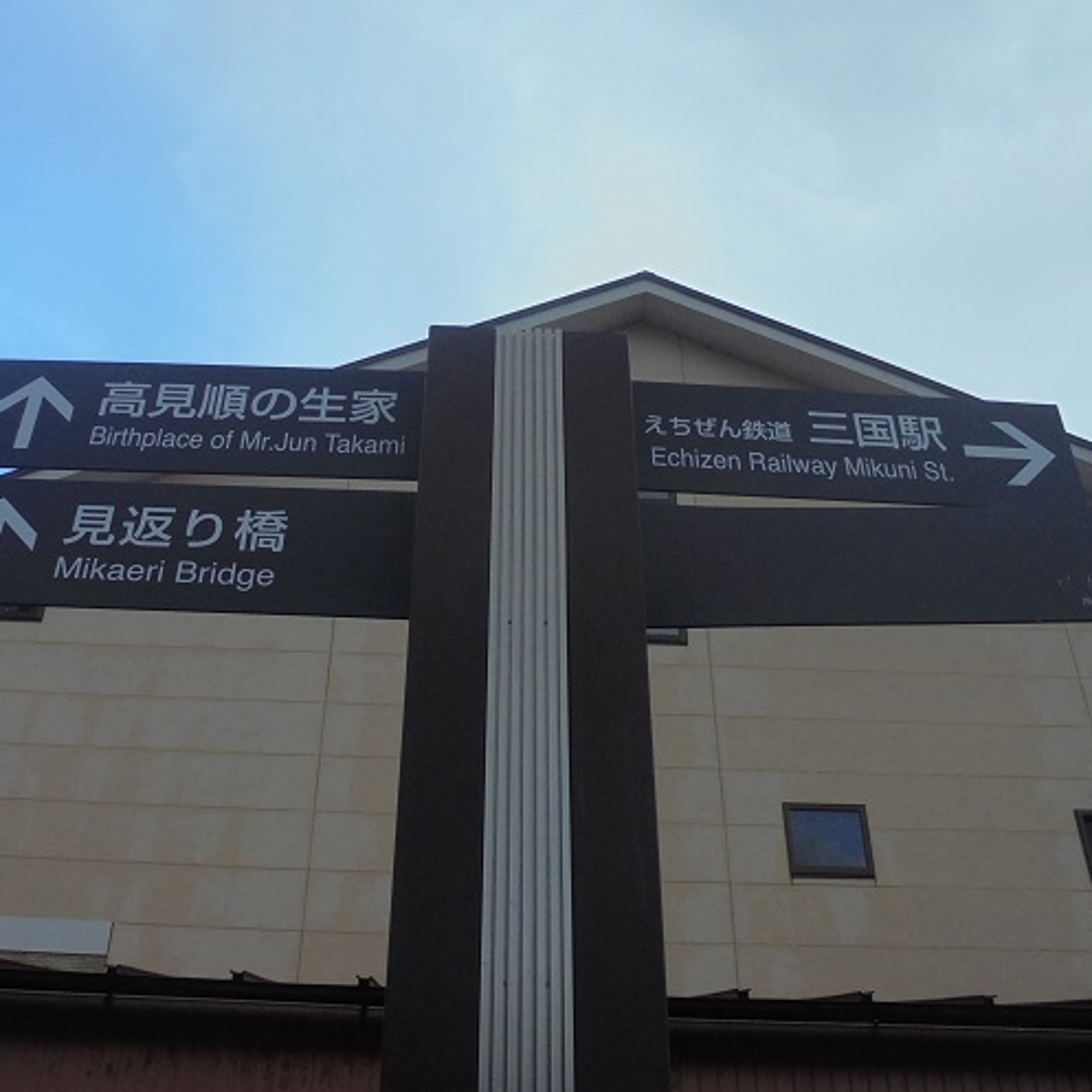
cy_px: 519
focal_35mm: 37
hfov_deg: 44.9
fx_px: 1321
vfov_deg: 44.9
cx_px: 488
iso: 100
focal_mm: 4.6
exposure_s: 1/400
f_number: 3.5
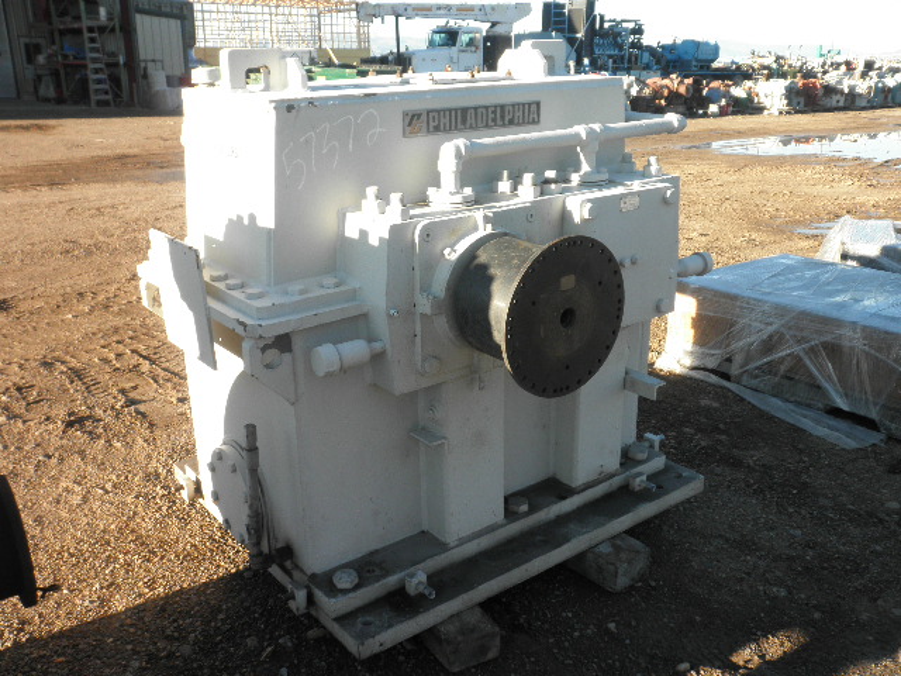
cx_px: 450
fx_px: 911
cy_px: 338
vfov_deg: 40.7
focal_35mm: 35
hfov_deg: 52.6
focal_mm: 6.1
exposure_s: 1/200
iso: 64
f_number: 3.2
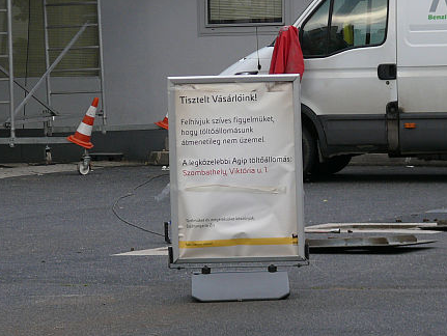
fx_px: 4084
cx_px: 221
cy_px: 165
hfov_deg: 6.3
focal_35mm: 316
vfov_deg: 4.7
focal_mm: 36
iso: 100
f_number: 3.6
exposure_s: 1/250
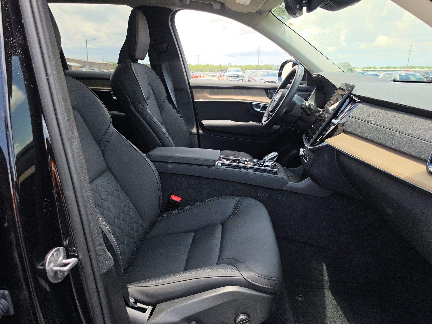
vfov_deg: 58.9
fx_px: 287
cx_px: 216
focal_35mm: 23
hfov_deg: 73.9
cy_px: 162
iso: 63
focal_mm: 6.5
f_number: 1.4
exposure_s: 1/2048
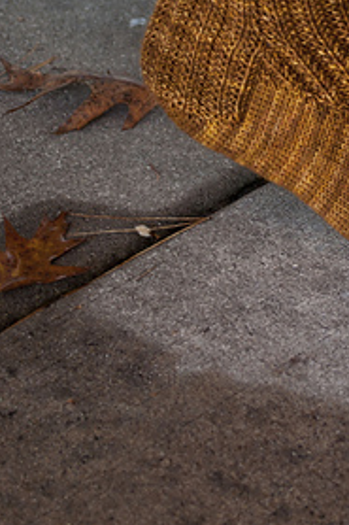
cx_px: 391
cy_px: -36
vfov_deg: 13.9
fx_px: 2111
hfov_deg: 9.4
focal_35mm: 145
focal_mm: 42
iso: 320
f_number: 5.3
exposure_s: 1/20
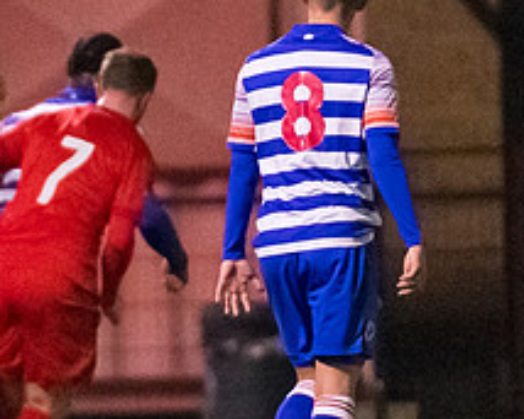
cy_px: 300
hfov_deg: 1.2
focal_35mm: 1589
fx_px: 24632
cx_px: -68
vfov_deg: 1.0
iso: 8000
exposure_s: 1/1250
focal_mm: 300
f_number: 2.8
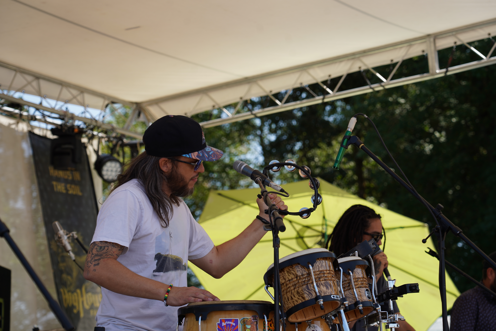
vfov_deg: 13.0
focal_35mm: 105
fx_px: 1447
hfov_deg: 19.5
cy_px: 166
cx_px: 248
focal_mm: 105
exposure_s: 1/320
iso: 100
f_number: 5.6
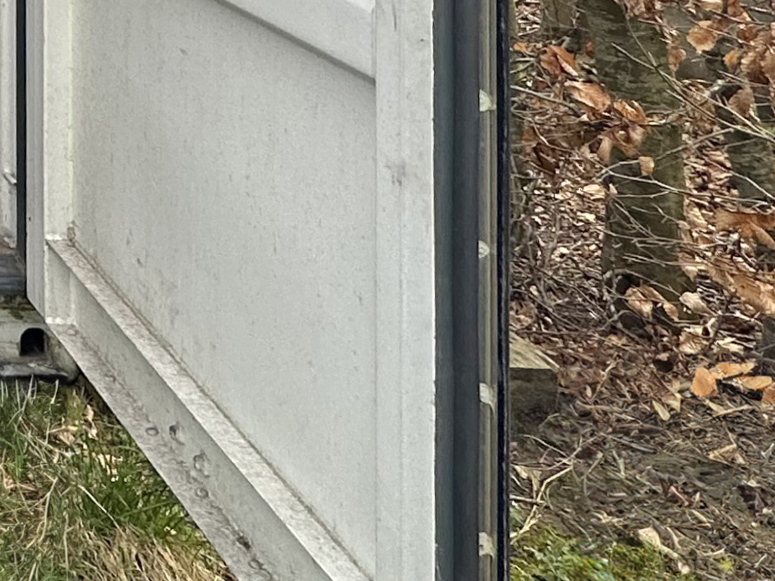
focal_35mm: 61
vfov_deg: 20.6
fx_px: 1366
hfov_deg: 21.4
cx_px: -607
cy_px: -283
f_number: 2.2
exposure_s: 1/159
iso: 40
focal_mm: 2.22
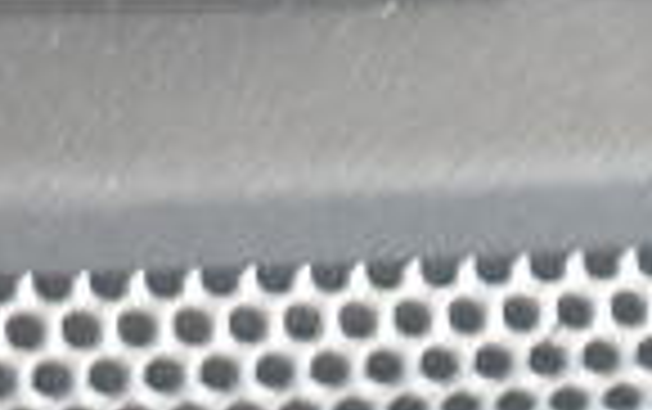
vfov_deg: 3.7
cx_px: -189
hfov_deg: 5.9
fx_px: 6300
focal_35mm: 354
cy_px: -363
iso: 16000
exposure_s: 1/100
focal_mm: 55
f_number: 5.6
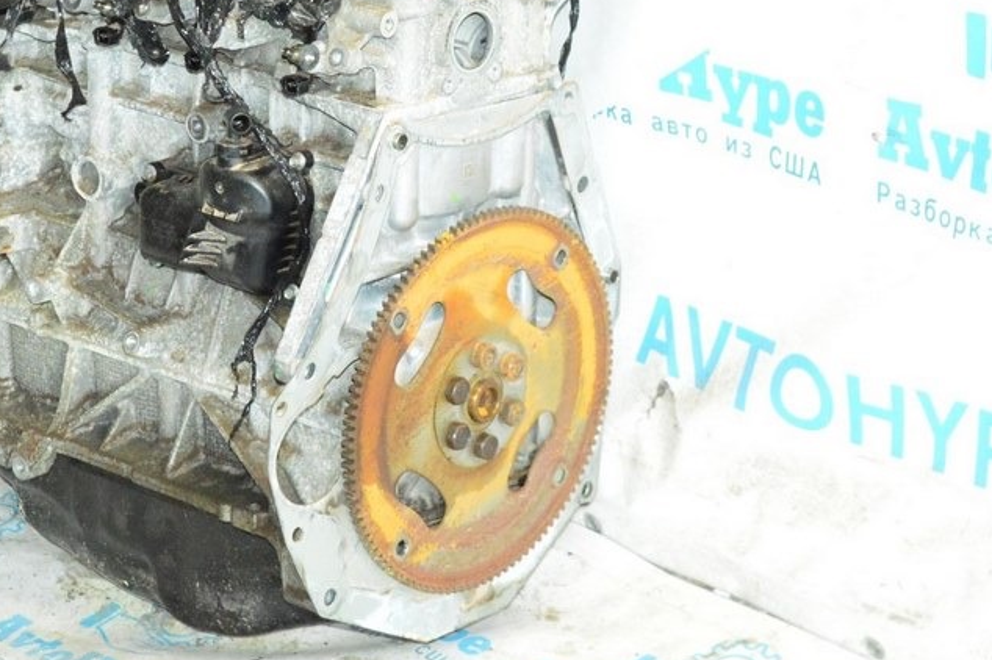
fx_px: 3470
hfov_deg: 16.3
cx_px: 444
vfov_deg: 10.9
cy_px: 184
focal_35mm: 126
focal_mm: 52
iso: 6400
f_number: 5.6
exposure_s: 1/200
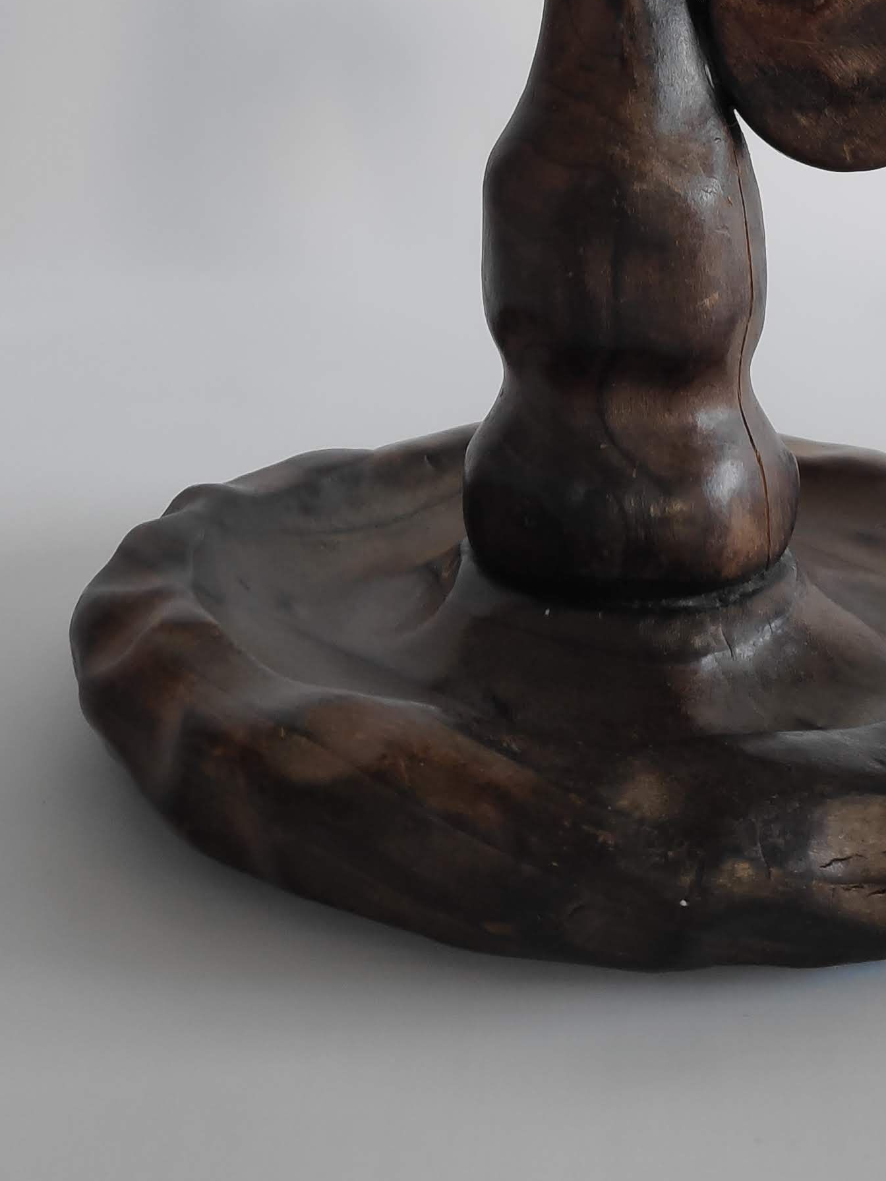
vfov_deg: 36.8
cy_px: -51
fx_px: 1536
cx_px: 622
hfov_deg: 31.8
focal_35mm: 45
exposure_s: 1/100
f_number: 1.9
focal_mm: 3.94
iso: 387
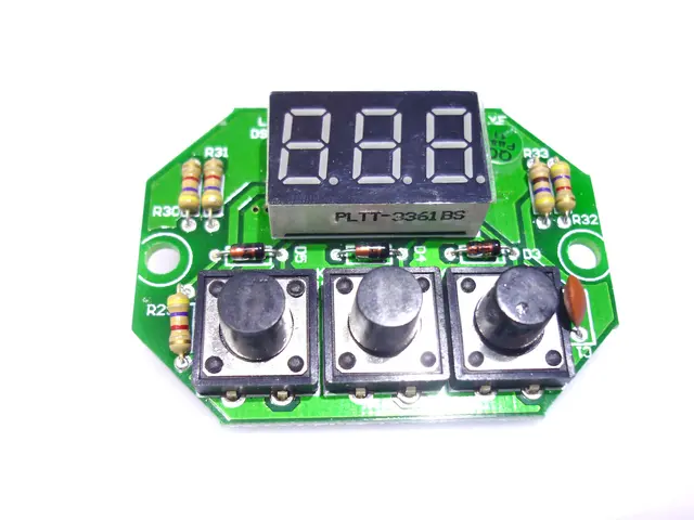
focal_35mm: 33
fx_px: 662
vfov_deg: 42.9
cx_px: 347
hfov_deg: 55.4
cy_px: 260
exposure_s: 1/60
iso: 80
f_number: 2.8
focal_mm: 5.5
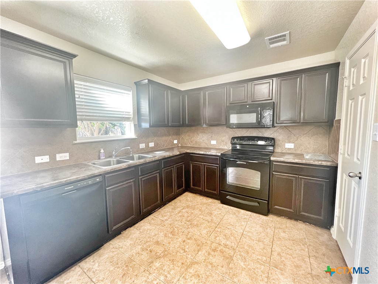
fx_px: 142
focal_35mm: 13
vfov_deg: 89.9
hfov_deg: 106.2
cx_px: 189
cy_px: 142
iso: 320
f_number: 1.8
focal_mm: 1.57
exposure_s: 1/60
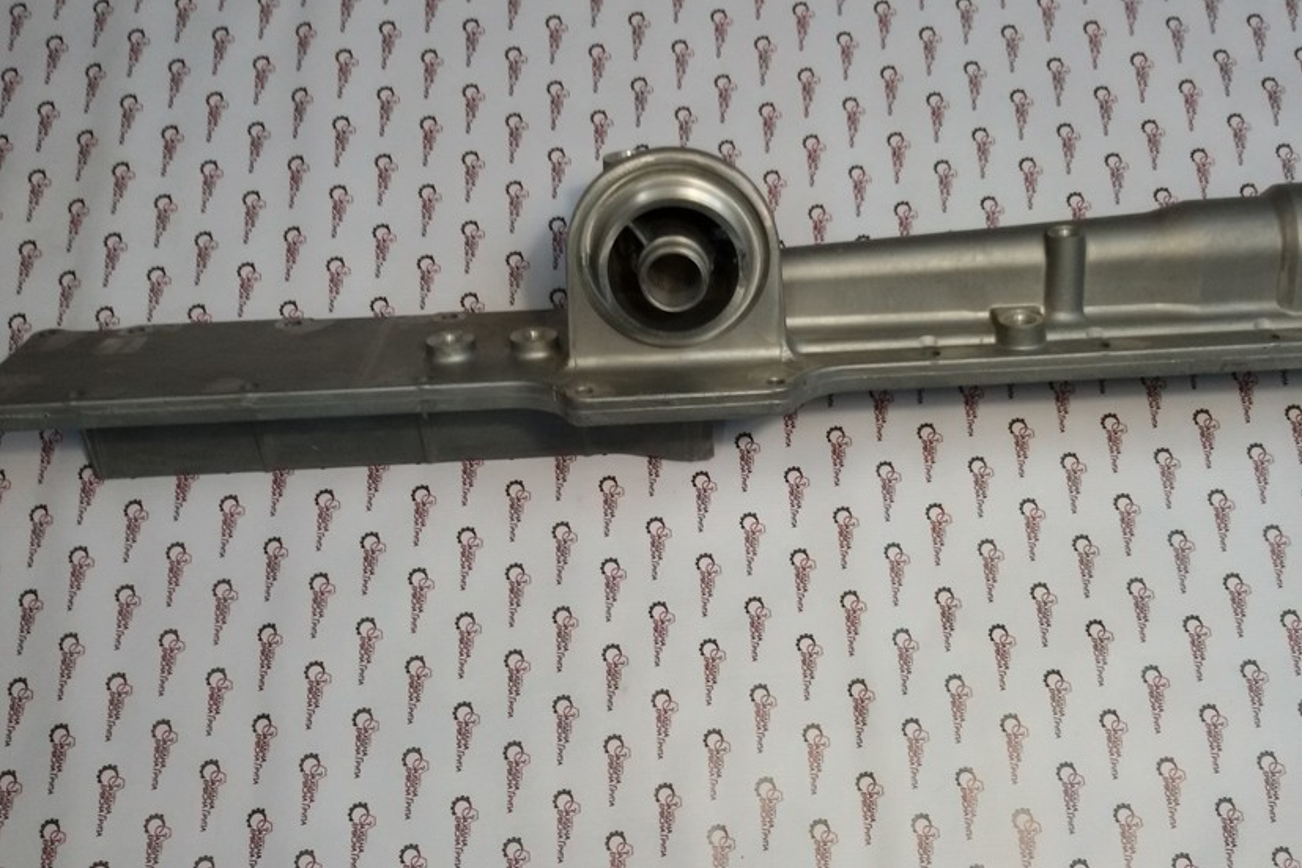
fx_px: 1410
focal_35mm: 39
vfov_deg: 34.2
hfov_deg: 49.5
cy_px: 425
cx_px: 724
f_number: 2.4
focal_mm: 2.93
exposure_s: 1/33
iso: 64
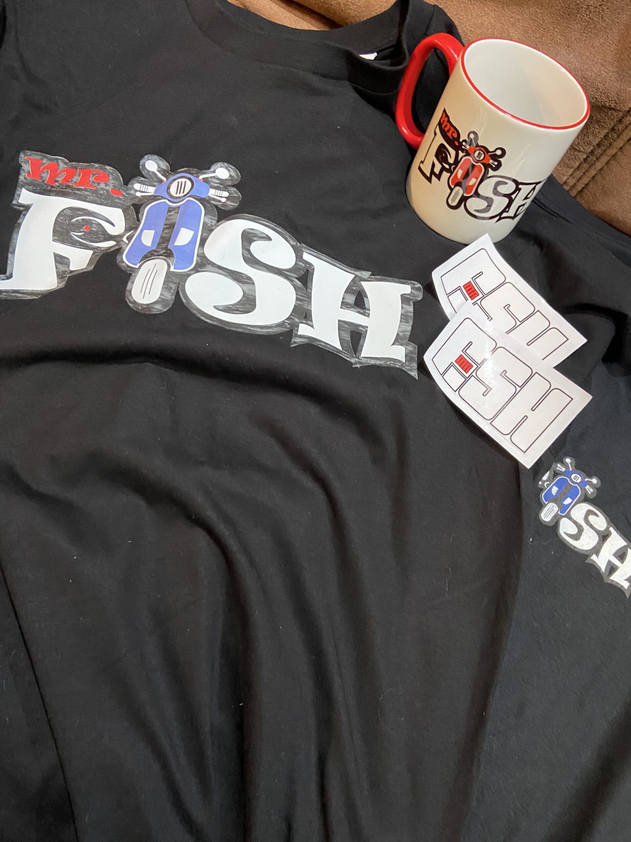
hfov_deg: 53.1
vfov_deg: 67.3
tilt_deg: -71.1
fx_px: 632
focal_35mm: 26
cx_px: 316
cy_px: 421
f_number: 1.8
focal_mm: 4.25
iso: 500
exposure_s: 1/33
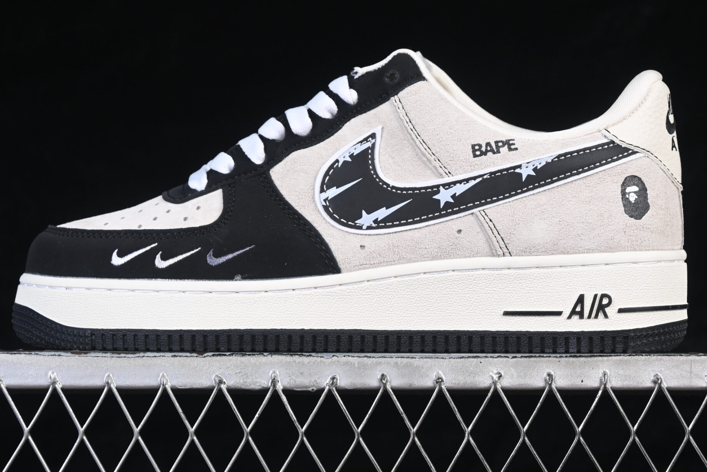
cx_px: 360
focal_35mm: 105
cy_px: 147
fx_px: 2062
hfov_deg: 19.5
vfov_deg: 13.0
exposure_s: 1/80
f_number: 7.1
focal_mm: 50
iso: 160
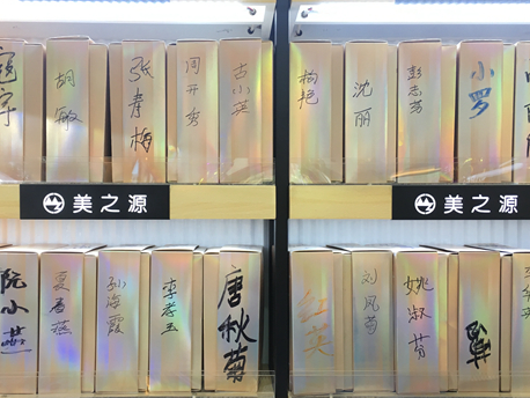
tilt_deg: -0.8
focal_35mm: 40
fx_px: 613
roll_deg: +0.2
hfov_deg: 46.8
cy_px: 223
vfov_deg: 35.9
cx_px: 250
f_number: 2.2
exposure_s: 1/33
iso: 25
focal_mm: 4.15
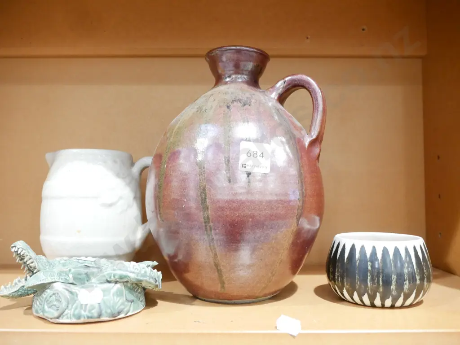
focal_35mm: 34
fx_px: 452
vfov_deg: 41.8
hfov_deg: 53.9
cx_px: 230
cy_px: 172
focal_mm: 17
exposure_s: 1/50
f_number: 5.6
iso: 3200
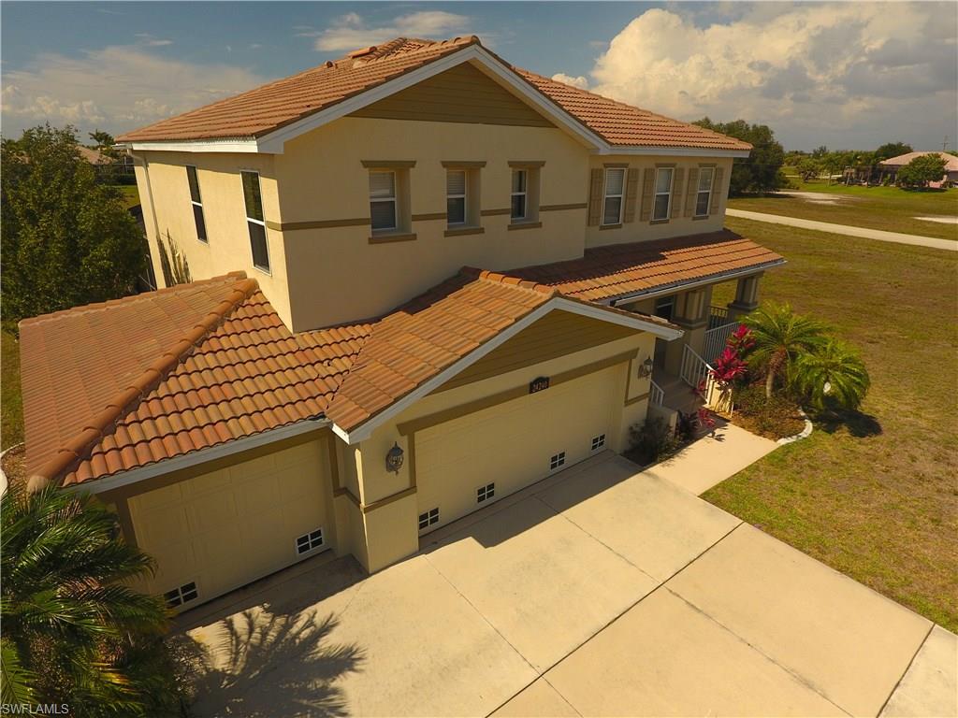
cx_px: 479
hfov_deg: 81.7
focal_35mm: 20
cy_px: 359
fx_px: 554
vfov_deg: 66.0
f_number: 2.8
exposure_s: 1/657
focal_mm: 3.61
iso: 100
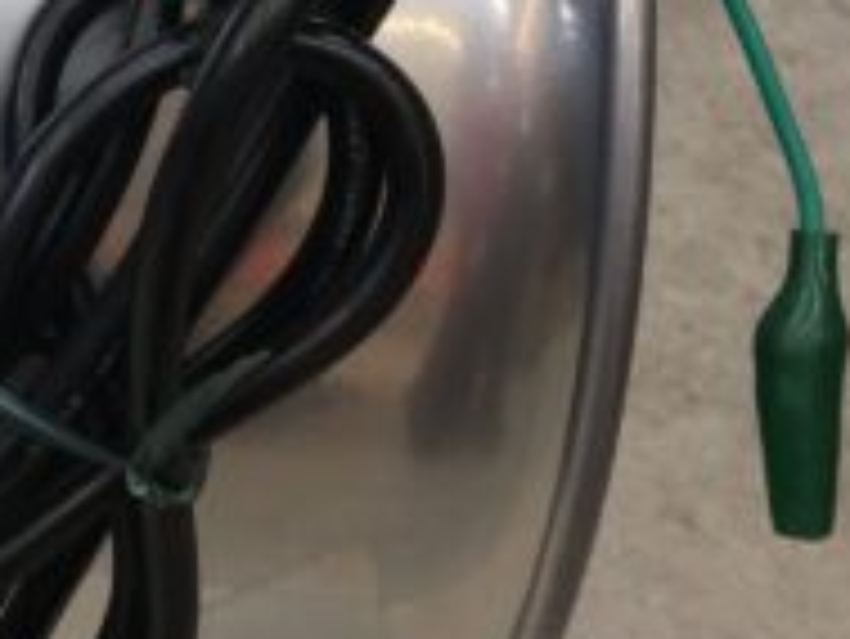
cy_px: -22
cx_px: -450
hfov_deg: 17.8
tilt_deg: -42.5
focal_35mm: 98
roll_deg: +1.2
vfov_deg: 14.8
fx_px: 2408
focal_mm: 4.15
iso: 25
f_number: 2.2
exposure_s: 1/60
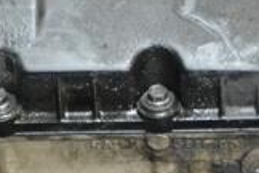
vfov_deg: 7.7
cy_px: 72
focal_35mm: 178
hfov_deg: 11.3
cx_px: -48
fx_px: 1281
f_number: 4.8
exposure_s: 1/60
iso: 3200
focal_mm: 32
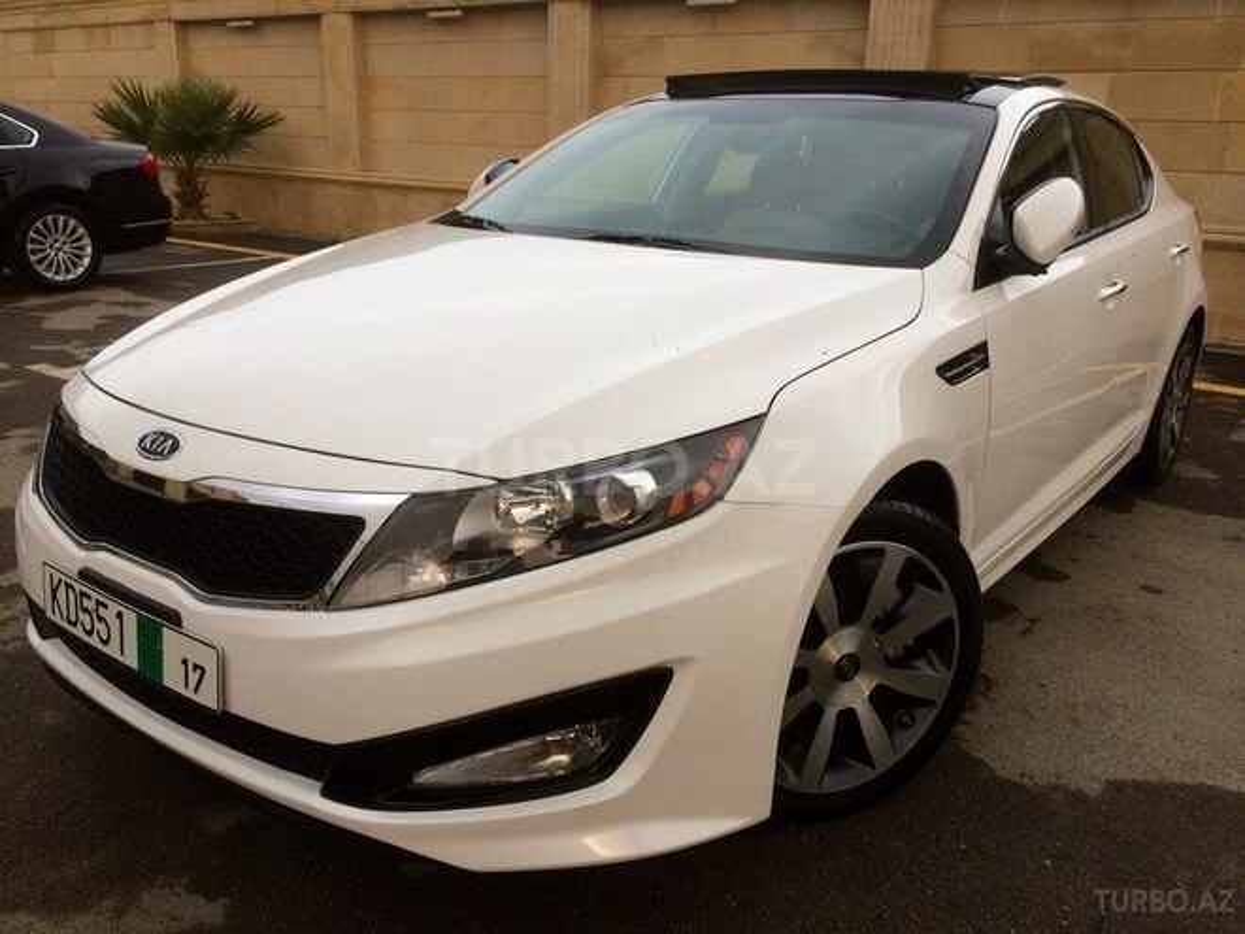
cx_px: 622
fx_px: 1043
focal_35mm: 29
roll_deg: -1.0
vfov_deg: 48.2
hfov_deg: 61.7
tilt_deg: -17.8
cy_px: 467
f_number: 2.2
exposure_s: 1/100
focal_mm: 4.15
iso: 50
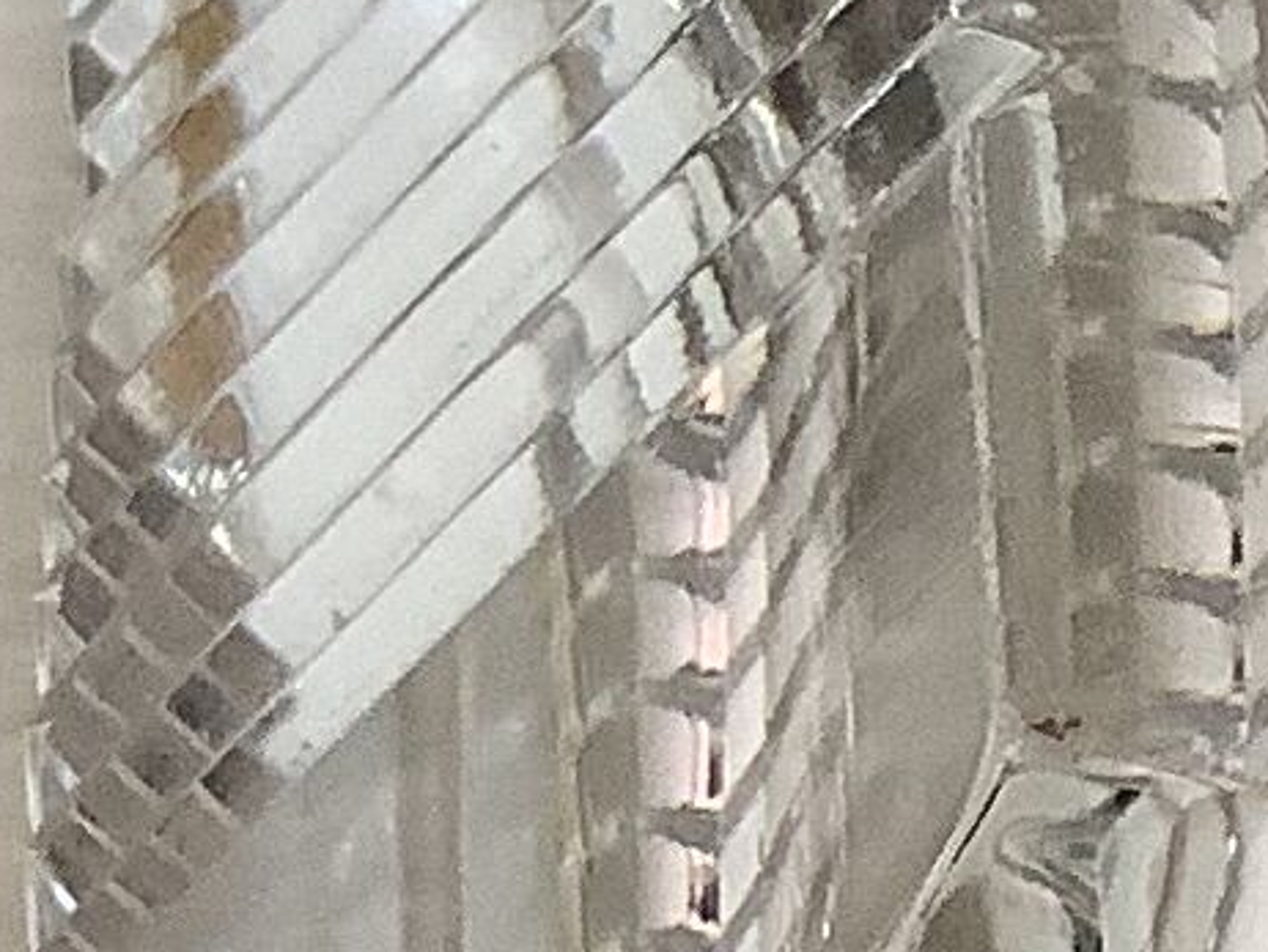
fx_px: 8026
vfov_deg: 6.7
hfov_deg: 8.6
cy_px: 1106
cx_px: 2470
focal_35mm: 219
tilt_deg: -42.8
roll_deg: +0.1
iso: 64
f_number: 2.4
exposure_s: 1/50
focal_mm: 3.3
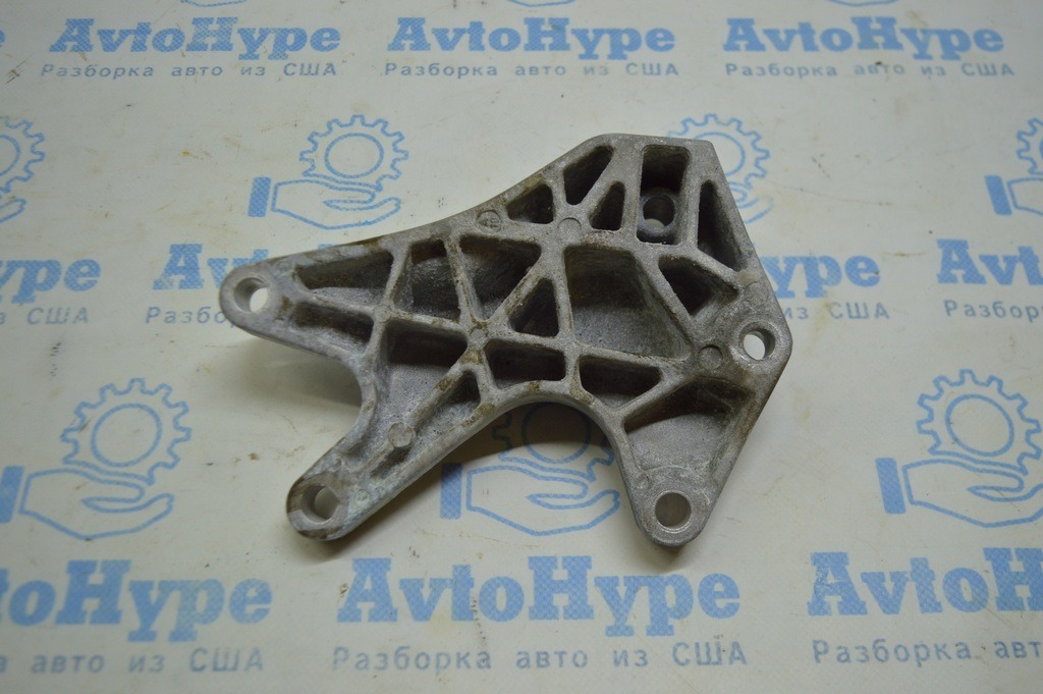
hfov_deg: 57.3
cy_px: 347
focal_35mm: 33
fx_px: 955
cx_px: 522
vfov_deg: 39.9
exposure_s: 1/125
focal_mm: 22
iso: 400
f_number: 3.8
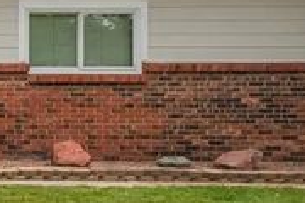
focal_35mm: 91
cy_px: 107
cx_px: -402
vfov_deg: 15.0
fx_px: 771
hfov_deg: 15.0
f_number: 14
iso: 400
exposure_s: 1/60
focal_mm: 16
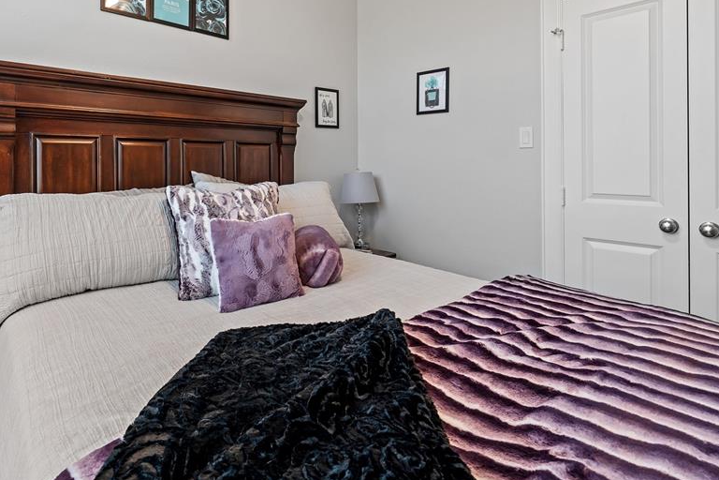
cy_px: 167
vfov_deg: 60.7
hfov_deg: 83.2
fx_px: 399
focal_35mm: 20
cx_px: 299
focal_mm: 15
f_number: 8
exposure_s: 1/6
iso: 800
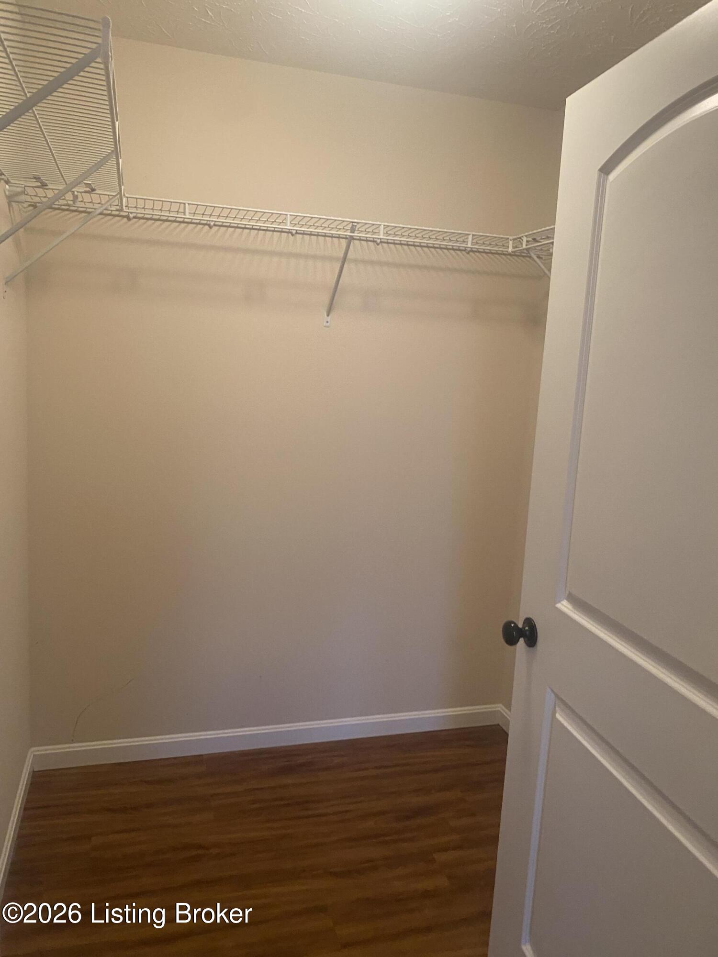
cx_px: 359
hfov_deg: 53.1
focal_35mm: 26
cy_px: 478
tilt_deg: -8.3
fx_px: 719
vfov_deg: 67.3
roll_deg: -3.4
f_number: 1.8
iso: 200
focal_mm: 4.25
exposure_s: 1/60
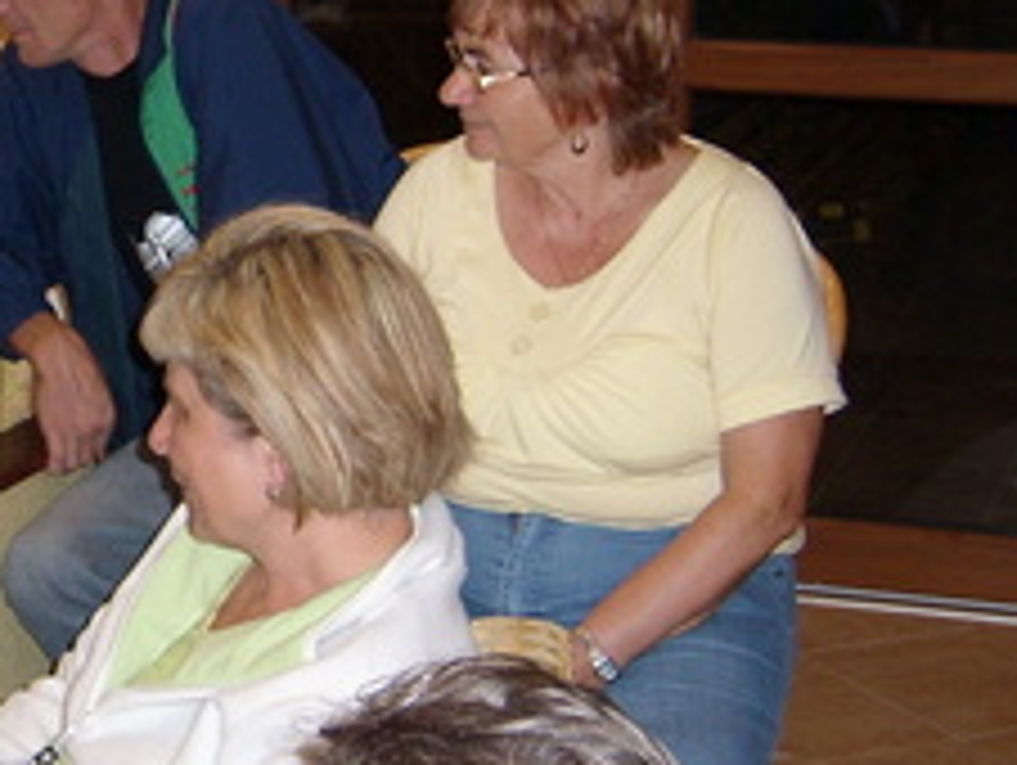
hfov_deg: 19.3
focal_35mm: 99
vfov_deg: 14.9
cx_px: 0
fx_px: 2912
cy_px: 212
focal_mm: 5.8
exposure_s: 1/30
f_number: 2.8
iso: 100
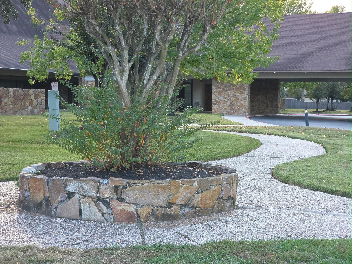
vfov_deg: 21.3
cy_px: 132
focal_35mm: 69
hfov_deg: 28.2
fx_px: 702
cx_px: 176
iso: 50
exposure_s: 1/144
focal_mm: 7.9
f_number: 2.4
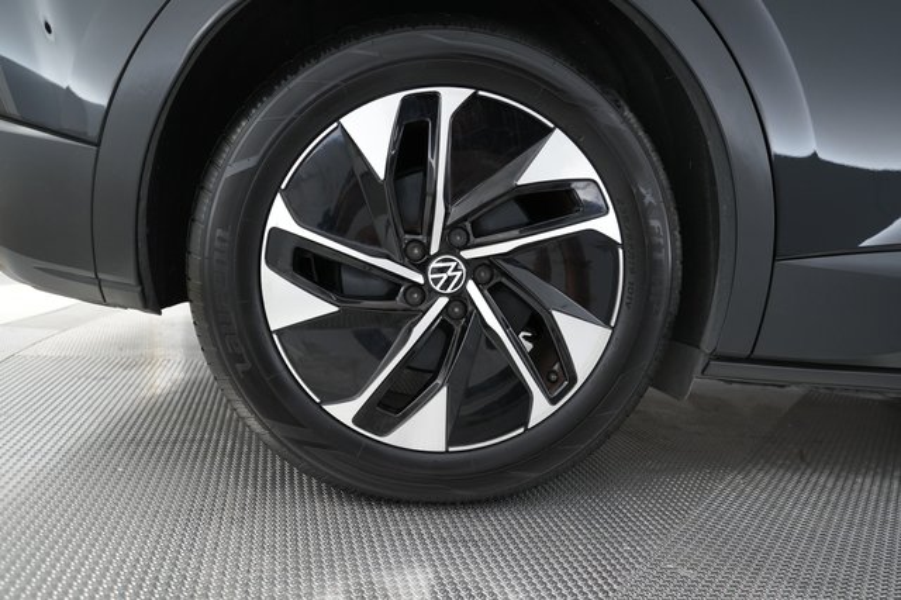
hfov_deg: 73.8
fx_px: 600
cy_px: 300
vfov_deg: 53.1
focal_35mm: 24
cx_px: 450
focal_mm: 24
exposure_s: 1/30
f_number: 2.8
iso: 640
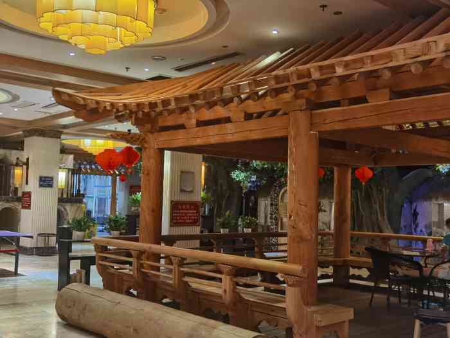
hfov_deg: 45.8
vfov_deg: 35.1
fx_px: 533
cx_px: 225
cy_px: 169
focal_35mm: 41
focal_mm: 6.71
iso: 250
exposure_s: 1/50
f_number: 1.9
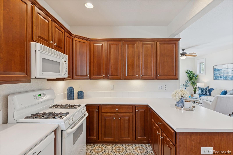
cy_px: 78
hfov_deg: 90.0
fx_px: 116
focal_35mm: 18
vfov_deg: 67.4
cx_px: 116
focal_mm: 18
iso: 400
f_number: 9
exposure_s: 1/10
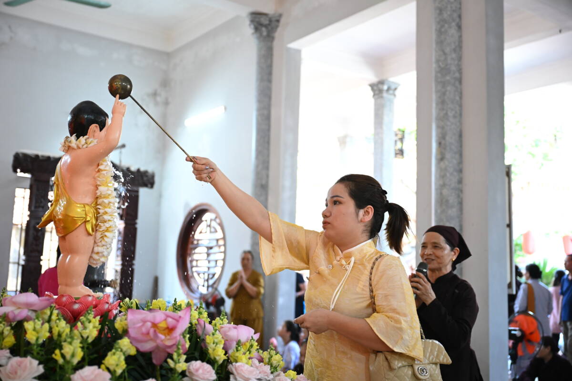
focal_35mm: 41
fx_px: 651
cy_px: 190
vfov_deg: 32.6
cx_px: 286
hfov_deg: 47.4
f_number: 2.8
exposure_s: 1/320
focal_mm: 41
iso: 2500
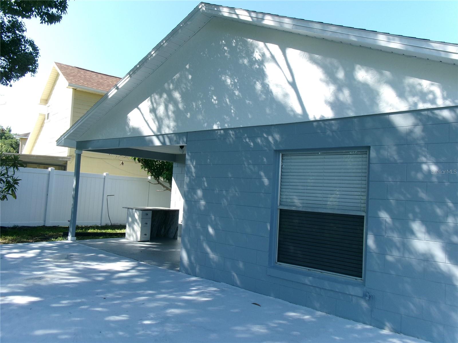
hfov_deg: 63.4
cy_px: 172
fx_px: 370
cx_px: 229
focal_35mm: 28
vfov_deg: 49.7
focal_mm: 5.1
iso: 100
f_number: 10.8
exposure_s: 1/42
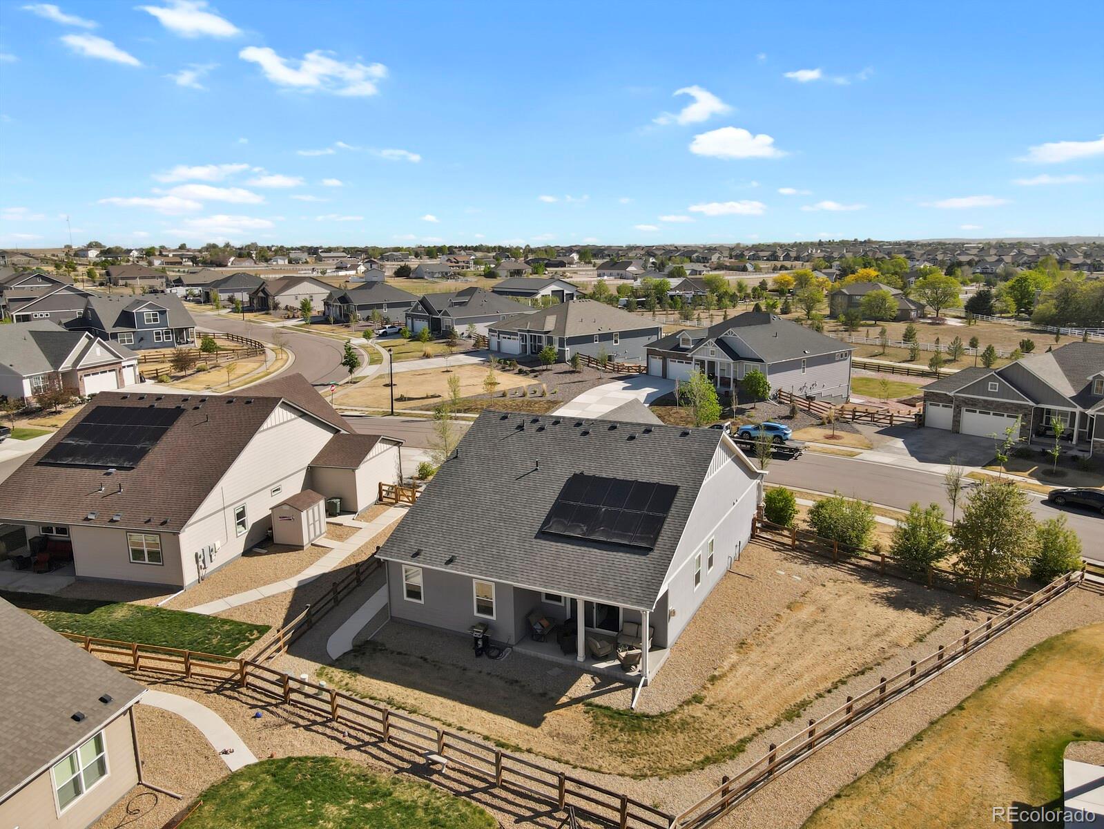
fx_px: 766
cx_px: 552
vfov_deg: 56.8
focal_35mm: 24
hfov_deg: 71.6
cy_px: 414
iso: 100
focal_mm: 4.5
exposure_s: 1/500
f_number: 2.8
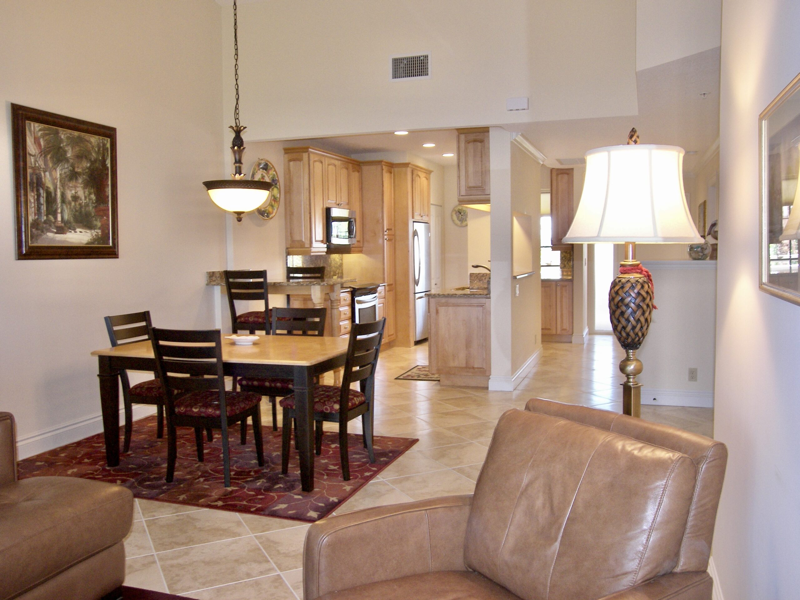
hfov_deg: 58.4
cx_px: 400
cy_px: 300
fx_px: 716
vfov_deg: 45.4
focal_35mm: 31
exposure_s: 1/30
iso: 100
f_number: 3.2
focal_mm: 6.5
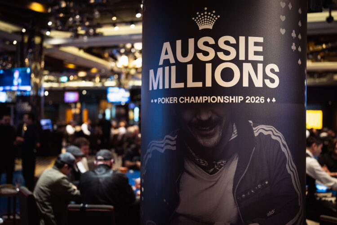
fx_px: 328
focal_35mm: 35
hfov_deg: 54.4
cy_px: 112
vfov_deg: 37.9
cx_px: 168
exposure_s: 1/125
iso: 400
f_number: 1.4
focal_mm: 35
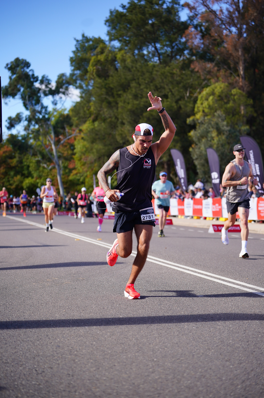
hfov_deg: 19.4
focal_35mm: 70
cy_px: 199
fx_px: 771
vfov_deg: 28.9
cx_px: 132
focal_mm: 70
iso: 125
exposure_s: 1/1250
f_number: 2.8
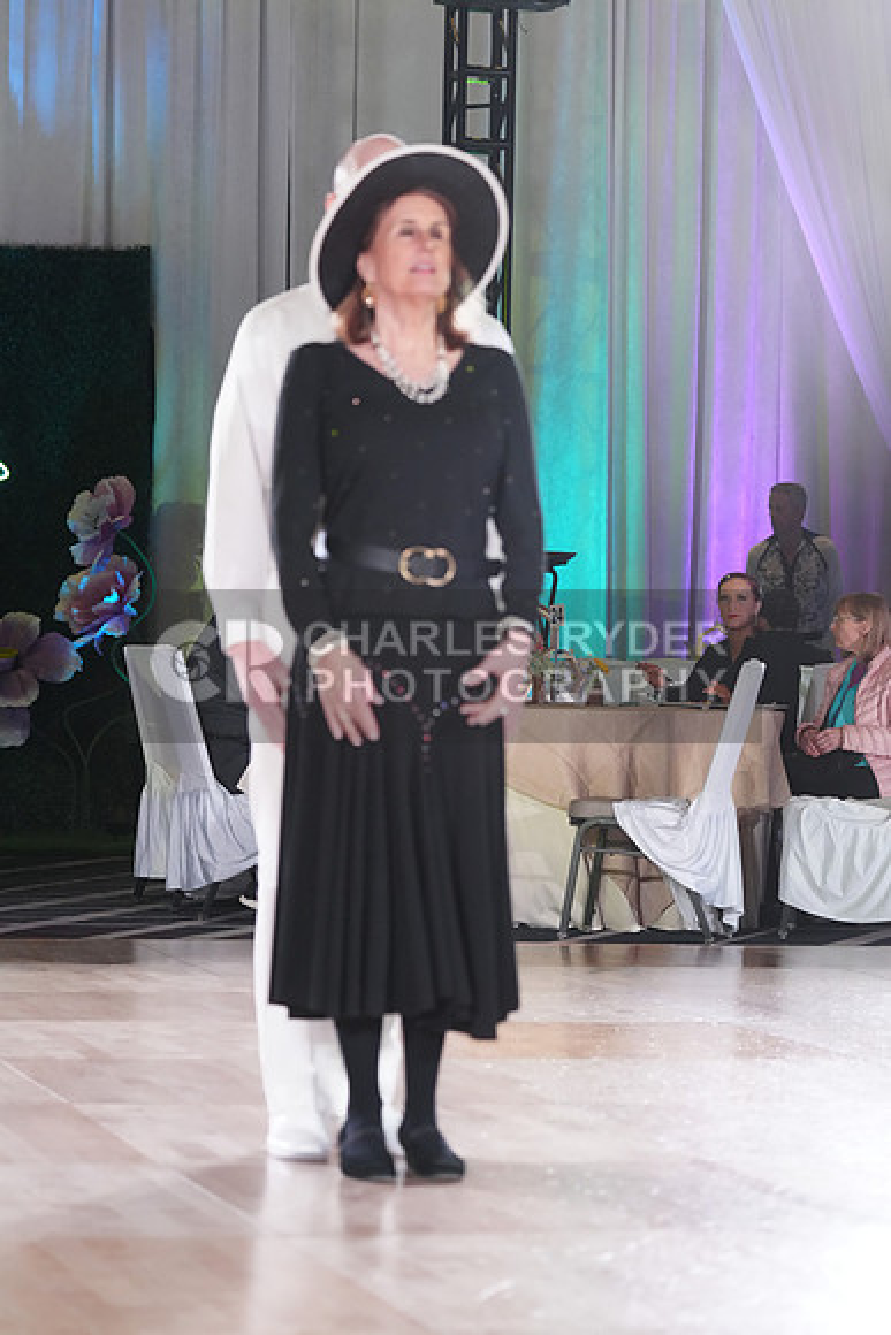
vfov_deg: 18.6
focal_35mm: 110
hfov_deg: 12.5
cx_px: 446
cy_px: 668
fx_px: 4081
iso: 3200
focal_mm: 110
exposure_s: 1/400
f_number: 4
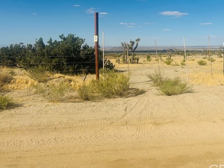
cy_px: 54
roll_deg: -1.6
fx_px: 246
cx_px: 157
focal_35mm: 38
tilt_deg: -3.0
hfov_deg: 47.8
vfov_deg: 37.2
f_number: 1.5
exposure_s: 1/10309
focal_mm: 5.7
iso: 50
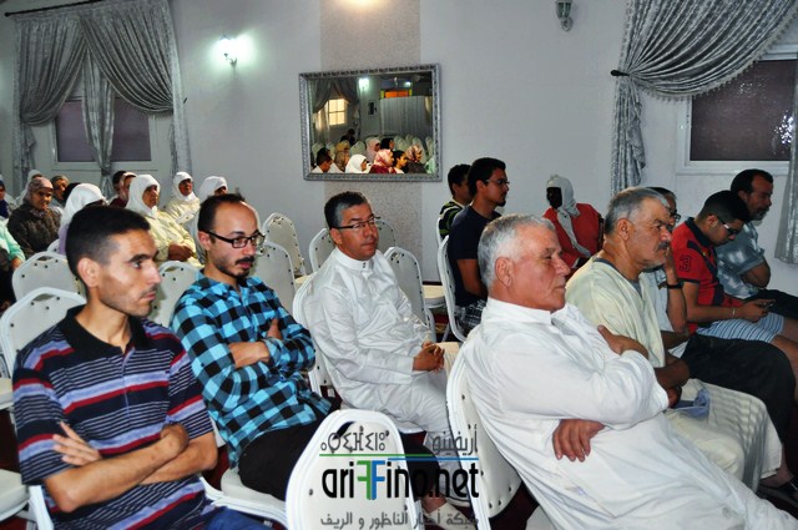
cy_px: 265
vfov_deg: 38.3
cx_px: 399
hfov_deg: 55.2
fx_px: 764
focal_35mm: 34
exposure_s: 1/60
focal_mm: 23
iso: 800
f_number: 3.8
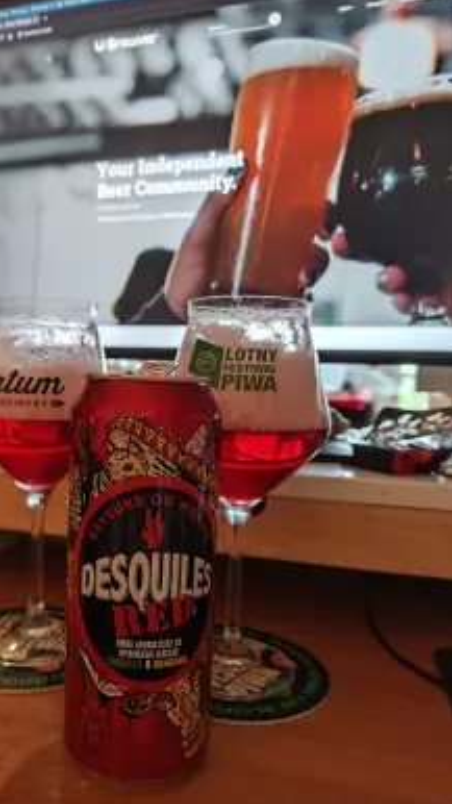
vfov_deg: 71.9
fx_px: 554
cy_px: 410
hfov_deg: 43.6
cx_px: 144
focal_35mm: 26
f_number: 1.88
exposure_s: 1/15.2
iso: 506
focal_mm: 5.56
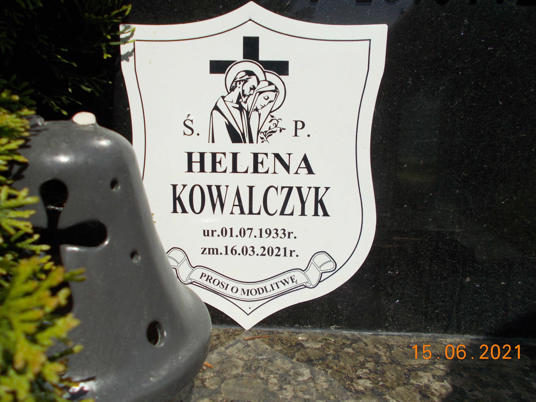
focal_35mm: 30
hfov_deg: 59.9
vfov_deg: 46.7
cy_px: 175
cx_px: 246
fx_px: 464
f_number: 8
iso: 80
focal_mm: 4.6
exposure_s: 1/320
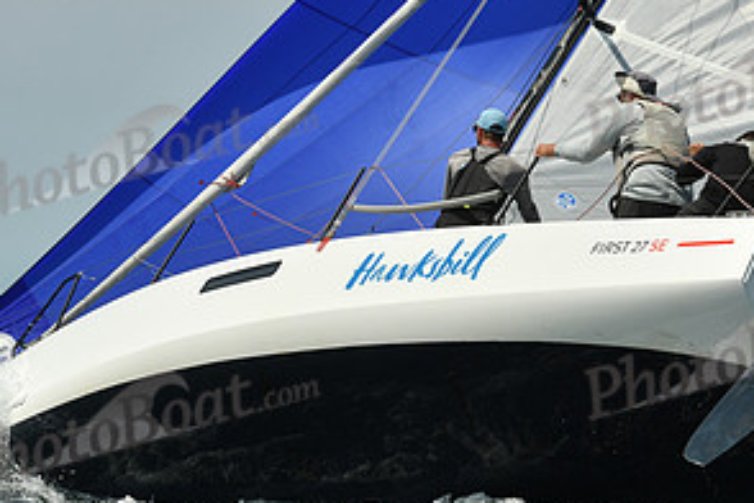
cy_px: 255
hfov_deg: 14.9
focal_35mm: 138
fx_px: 2890
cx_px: 454
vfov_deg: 9.9
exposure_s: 1/1000
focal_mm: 70
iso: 320
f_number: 11
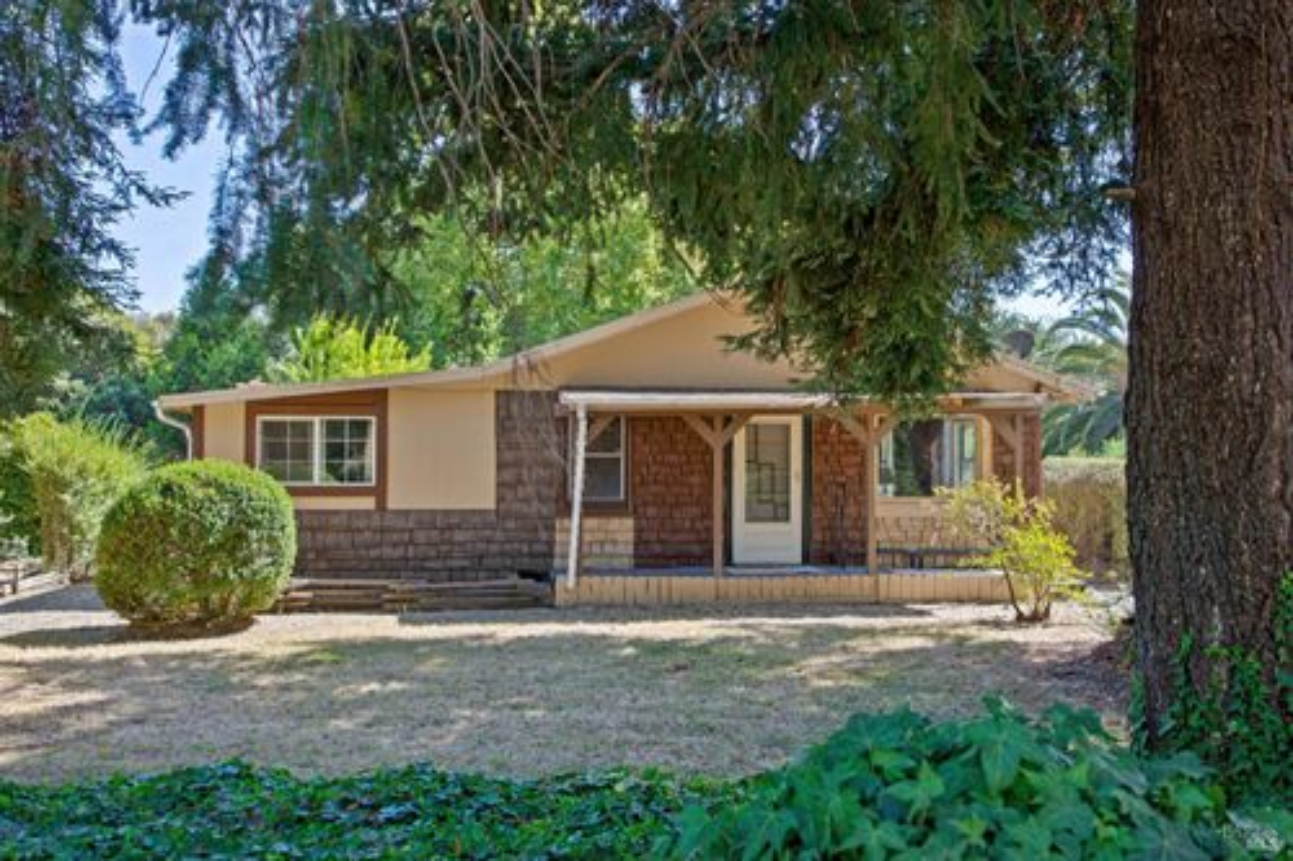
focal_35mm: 36
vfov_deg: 36.8
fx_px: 1293
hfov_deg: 53.1
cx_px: 646
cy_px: 430
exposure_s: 1/125
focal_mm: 24
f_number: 5.6
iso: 100
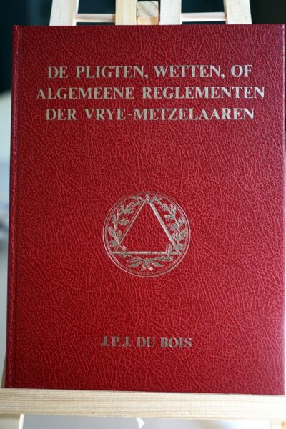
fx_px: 584
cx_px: 143
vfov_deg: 40.3
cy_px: 214
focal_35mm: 49
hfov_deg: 27.5
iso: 160
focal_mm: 49
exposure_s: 1/60
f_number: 4
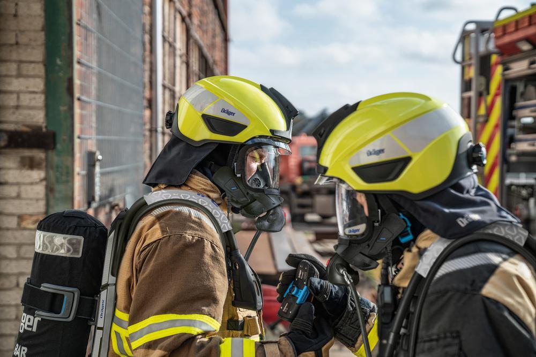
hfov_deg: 35.0
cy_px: 178
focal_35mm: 57
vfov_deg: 23.8
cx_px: 268
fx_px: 849
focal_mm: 57
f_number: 3.2
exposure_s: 1/5000
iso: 400
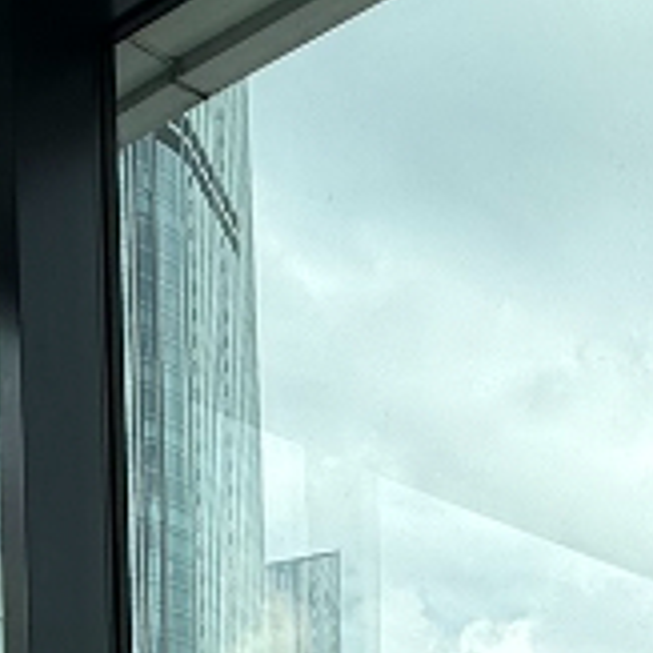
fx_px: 1622
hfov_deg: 20.8
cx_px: 845
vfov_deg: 18.2
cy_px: 1158
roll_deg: +0.1
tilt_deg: -2.5
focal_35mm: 76
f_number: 2.2
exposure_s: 1/475
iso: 64
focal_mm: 2.22
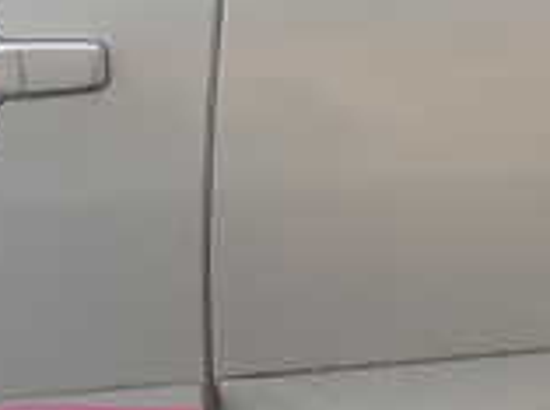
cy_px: 53
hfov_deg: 15.7
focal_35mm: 115
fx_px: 1823
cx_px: 830
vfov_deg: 12.7
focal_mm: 5.4
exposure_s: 1/60
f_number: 3.2
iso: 100
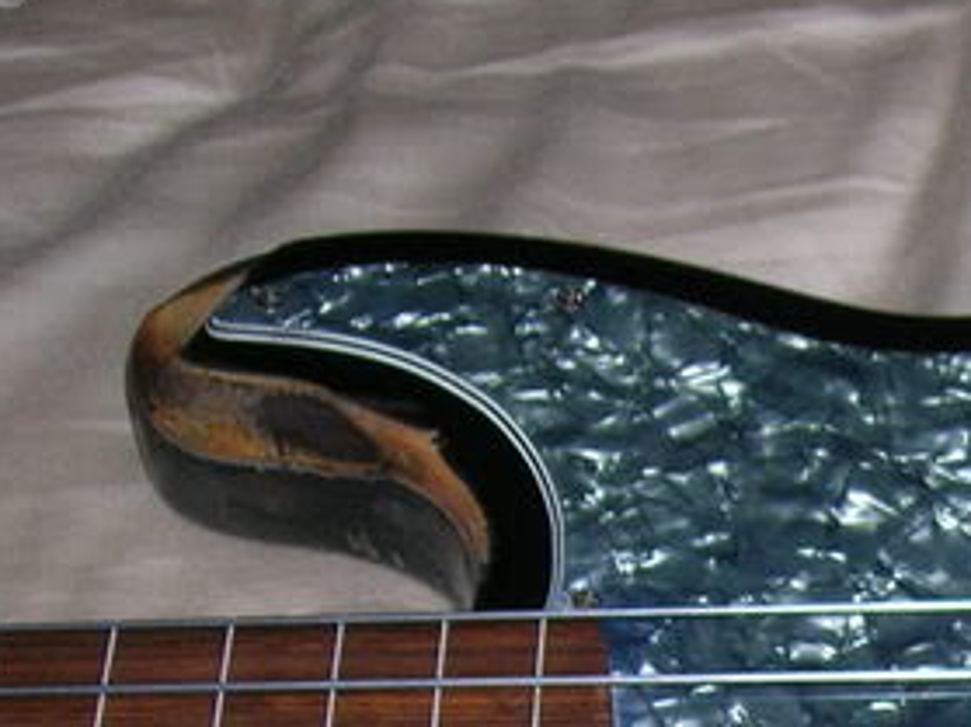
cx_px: 1267
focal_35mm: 132
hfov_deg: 14.3
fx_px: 3701
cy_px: 1023
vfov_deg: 10.9
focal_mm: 7.7
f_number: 3.2
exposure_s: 1/60.1
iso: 50
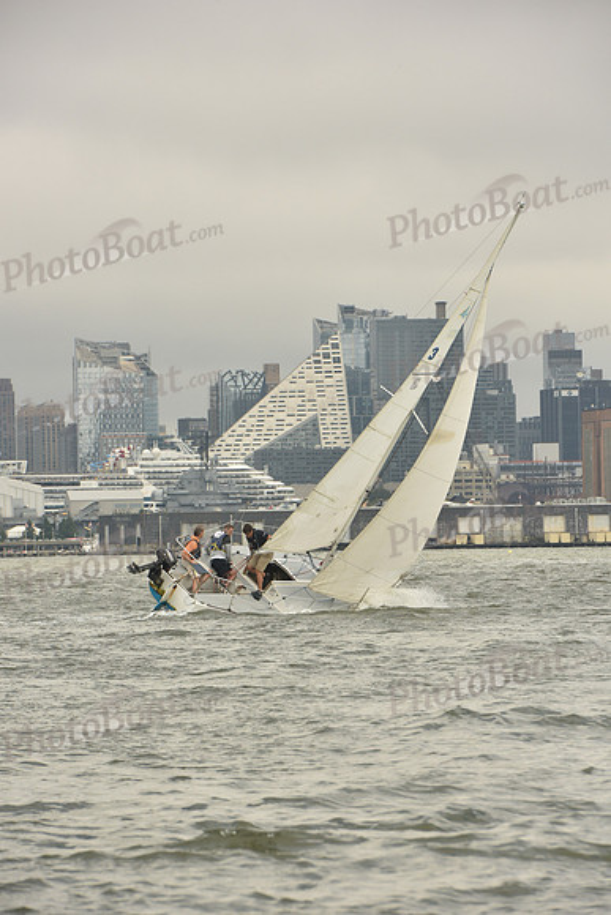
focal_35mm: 200
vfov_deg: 10.3
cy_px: 458
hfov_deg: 6.9
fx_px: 5088
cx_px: 306
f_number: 11
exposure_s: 1/800
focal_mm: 200
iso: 400
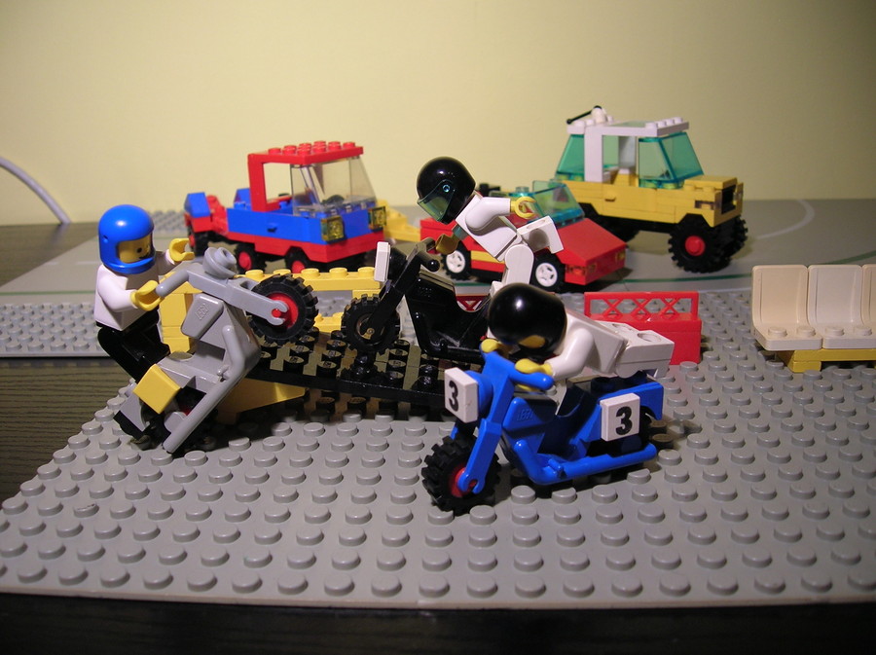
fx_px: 859
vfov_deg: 41.7
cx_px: 438
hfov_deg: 54.0
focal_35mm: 34
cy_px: 328
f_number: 2.9
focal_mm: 5.7
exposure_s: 1/16.2
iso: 50
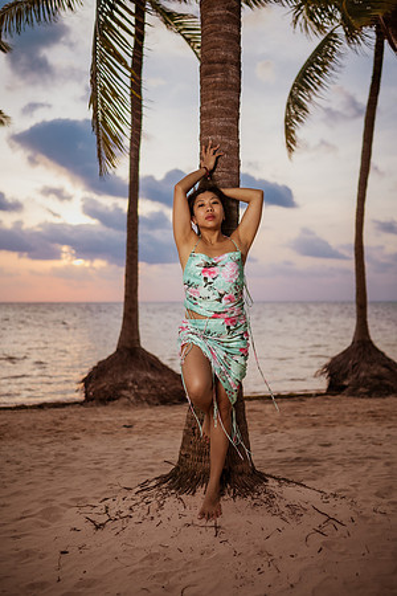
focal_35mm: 35
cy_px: 298
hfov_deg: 37.9
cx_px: 198
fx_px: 579
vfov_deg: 54.4
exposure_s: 1/1600
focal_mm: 35
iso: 50
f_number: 1.8
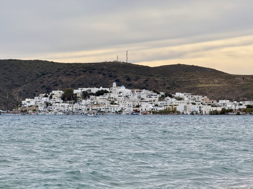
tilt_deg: +2.1
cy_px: 94
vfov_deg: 12.3
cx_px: 126
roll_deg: -0.2
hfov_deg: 16.4
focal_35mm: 120
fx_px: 877
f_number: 2.8
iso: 50
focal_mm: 15.66
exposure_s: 1/990
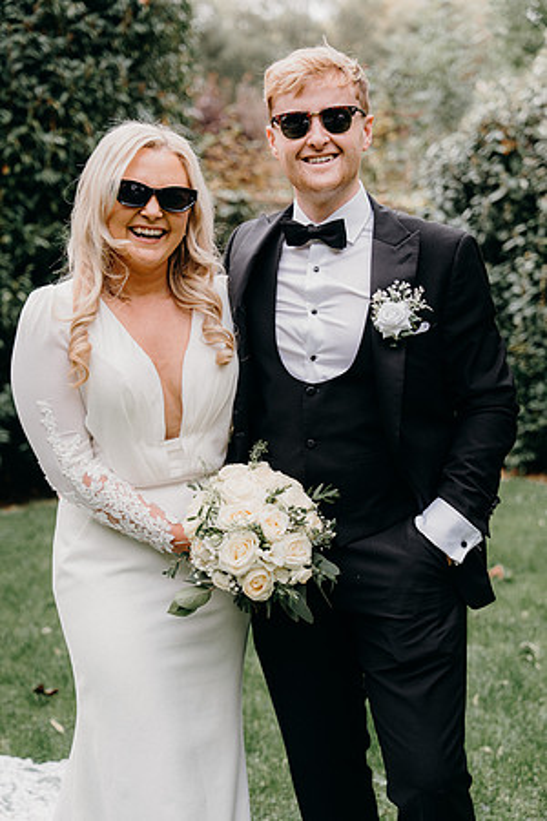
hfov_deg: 20.6
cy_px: 410
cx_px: 274
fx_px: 1504
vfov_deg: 30.5
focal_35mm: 66
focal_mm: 66
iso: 125
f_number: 3.5
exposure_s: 1/200
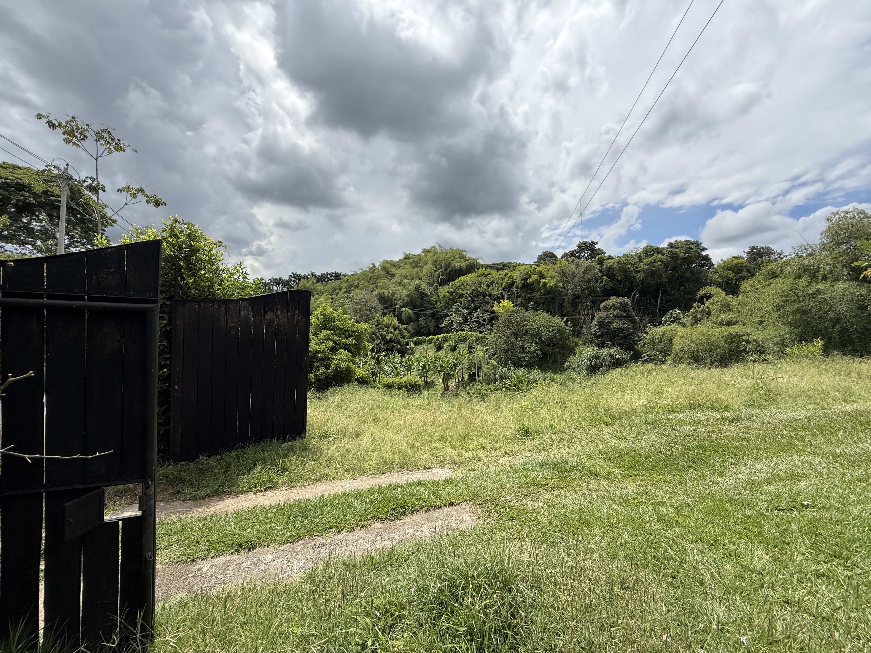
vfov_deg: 85.7
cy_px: 326
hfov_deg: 102.1
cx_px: 436
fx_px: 352
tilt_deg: -1.0
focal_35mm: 14
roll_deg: -1.7
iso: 50
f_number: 2.2
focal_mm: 2.22
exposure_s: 1/2024
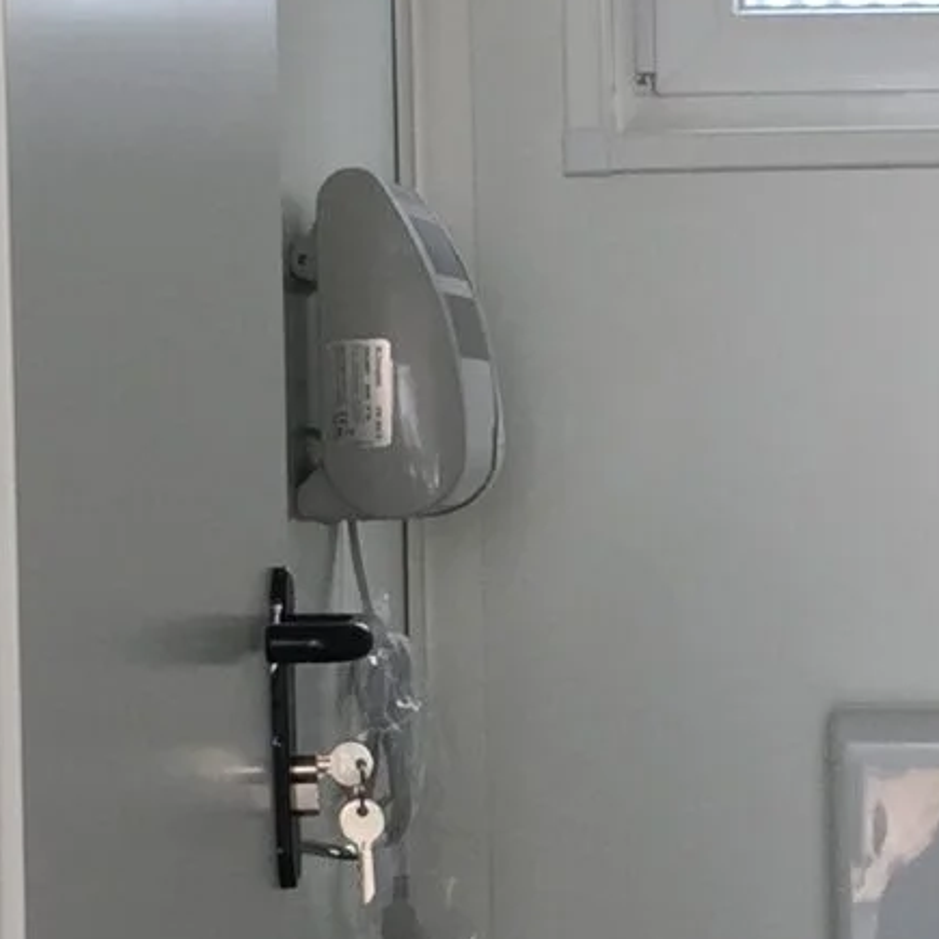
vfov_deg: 11.5
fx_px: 4634
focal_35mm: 151
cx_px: 989
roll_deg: +1.2
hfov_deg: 11.4
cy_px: 695
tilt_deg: -1.6
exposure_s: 1/100
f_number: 2.2
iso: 40
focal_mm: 4.2
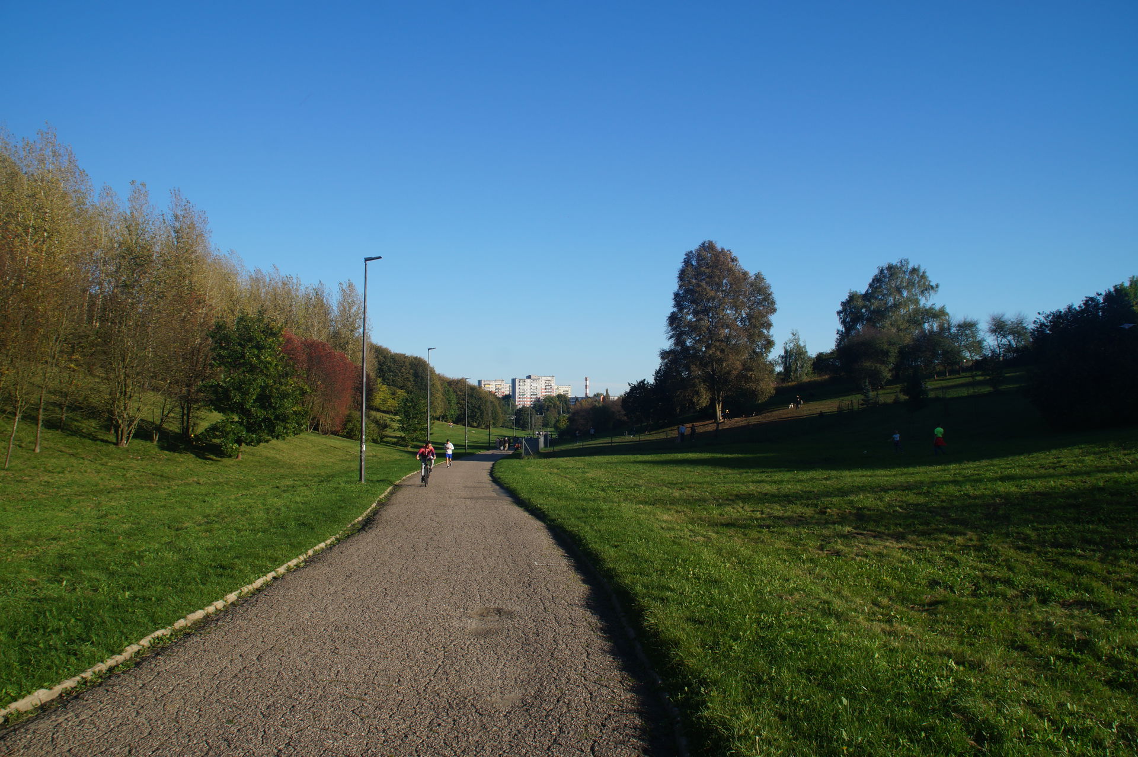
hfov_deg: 67.4
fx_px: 853
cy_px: 378
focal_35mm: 27
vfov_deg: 47.9
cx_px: 569
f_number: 9
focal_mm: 18
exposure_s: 1/125
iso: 100
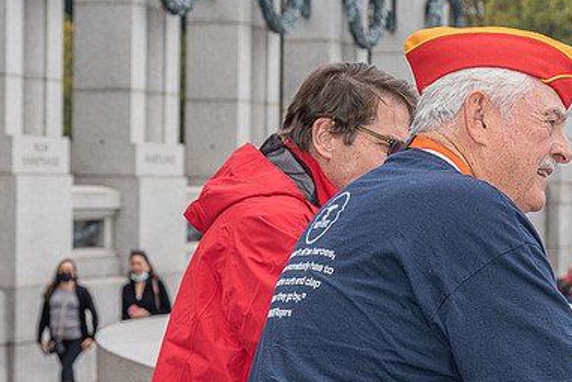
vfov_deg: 11.1
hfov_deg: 16.5
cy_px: 205
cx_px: 416
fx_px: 1970
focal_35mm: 124
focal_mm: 66
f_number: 7.1
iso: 500
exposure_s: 1/250
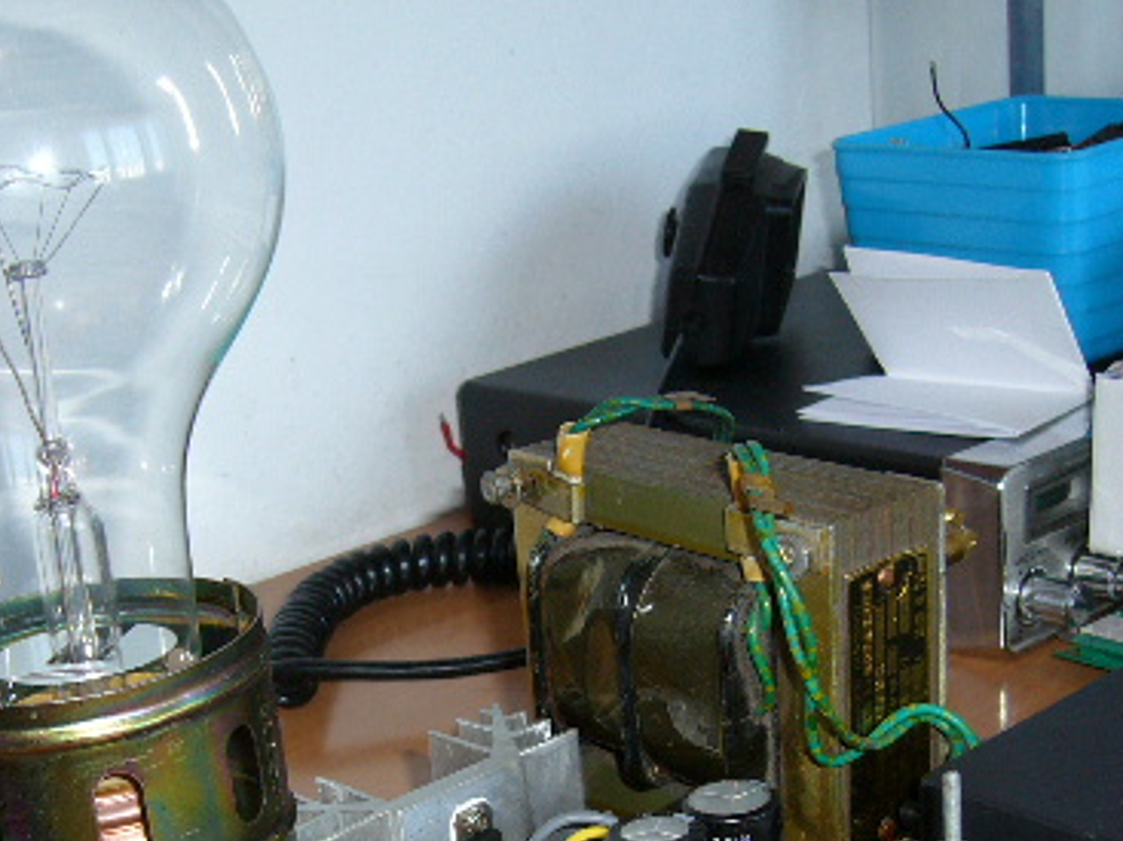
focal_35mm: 61
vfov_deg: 23.6
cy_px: 700
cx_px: 431
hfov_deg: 31.6
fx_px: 1978
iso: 100
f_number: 2.8
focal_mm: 5.8
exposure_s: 1/30
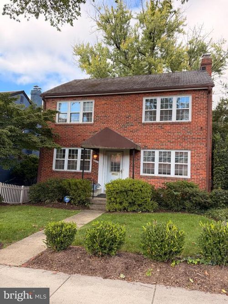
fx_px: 211
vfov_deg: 71.6
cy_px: 152
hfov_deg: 56.8
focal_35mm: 24
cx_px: 114
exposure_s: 1/1139
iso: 100
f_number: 1.78
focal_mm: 6.76
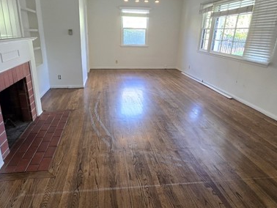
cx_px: 126
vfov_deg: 61.1
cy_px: 103
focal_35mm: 22
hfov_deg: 76.2
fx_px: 176
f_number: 2.2
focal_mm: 2.2
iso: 250
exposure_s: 1/60
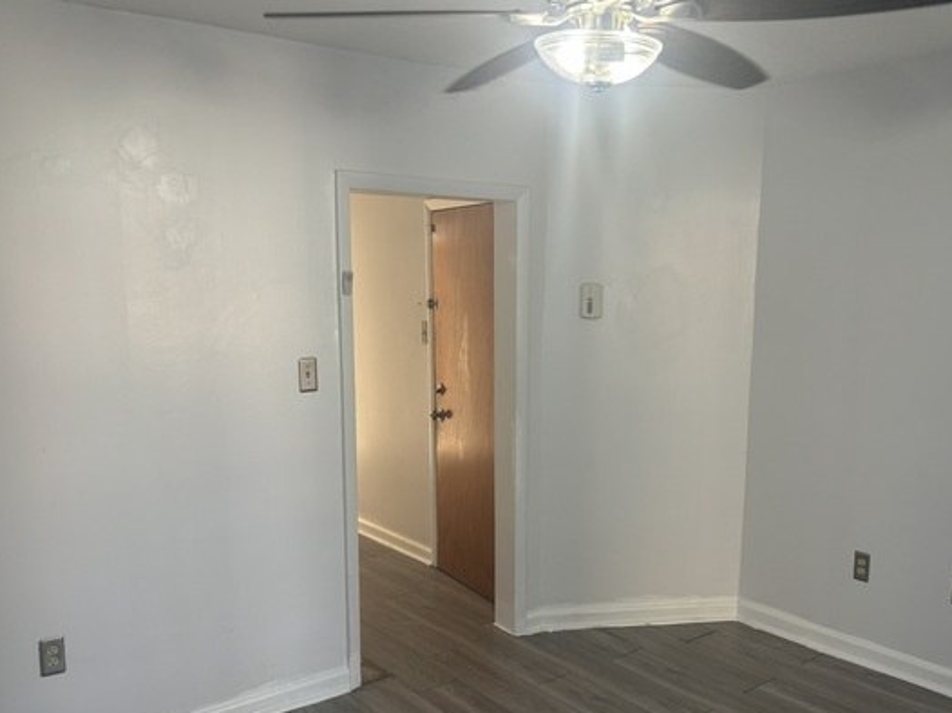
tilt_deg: -10.3
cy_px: 423
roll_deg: -0.4
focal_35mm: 33
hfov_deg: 55.2
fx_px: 907
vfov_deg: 42.7
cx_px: 533
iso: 100
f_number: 1.6
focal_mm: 5.96
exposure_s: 1/60
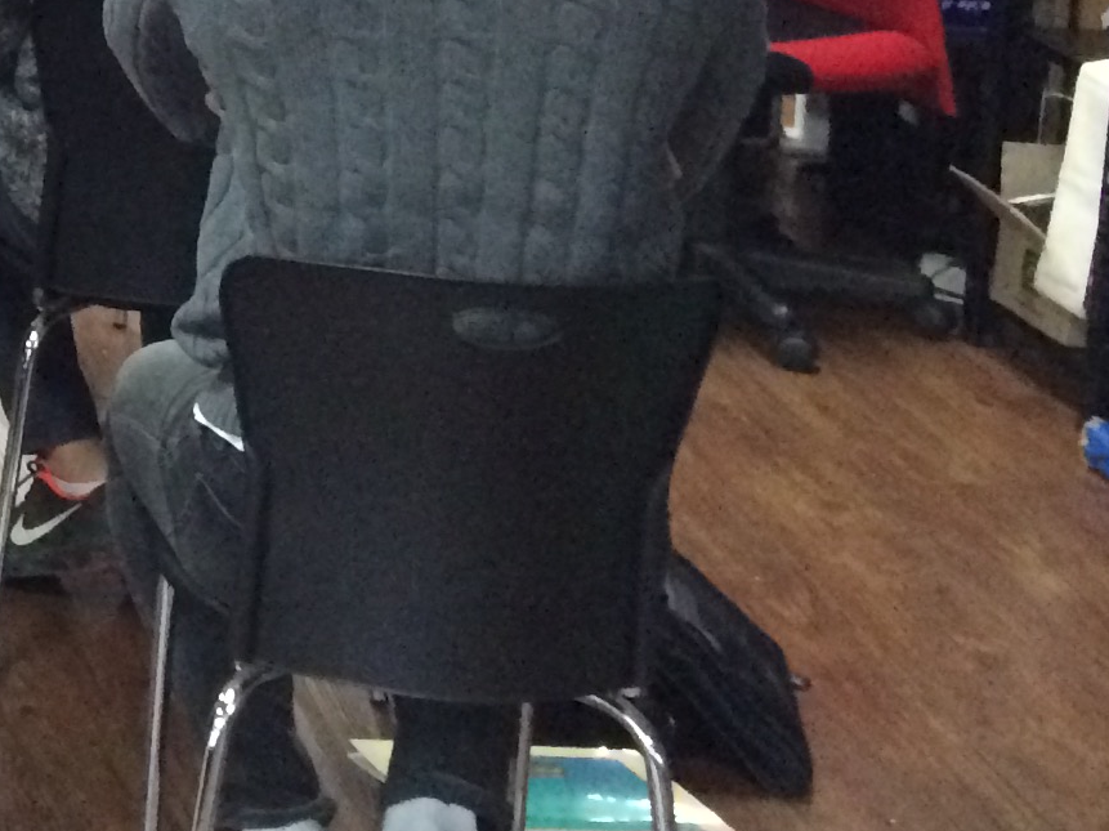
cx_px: -920
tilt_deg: -6.5
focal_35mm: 110
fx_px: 3523
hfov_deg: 15.3
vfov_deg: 12.8
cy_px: -356
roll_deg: -1.0
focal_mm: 4.15
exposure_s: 1/30
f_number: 2.2
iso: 320
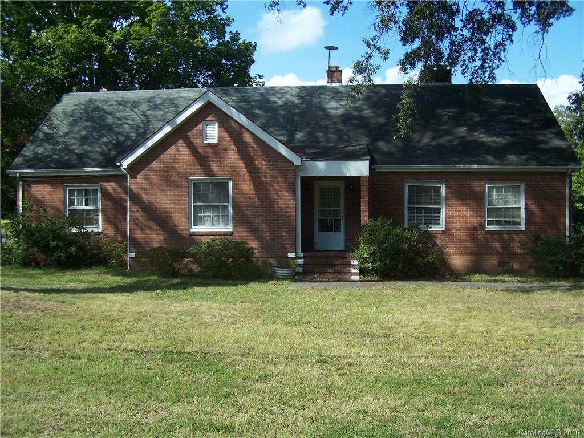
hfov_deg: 49.0
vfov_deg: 37.7
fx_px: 641
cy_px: 219
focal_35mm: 38
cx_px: 292
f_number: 2.8
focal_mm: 6.3
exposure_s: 1/1000
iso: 80
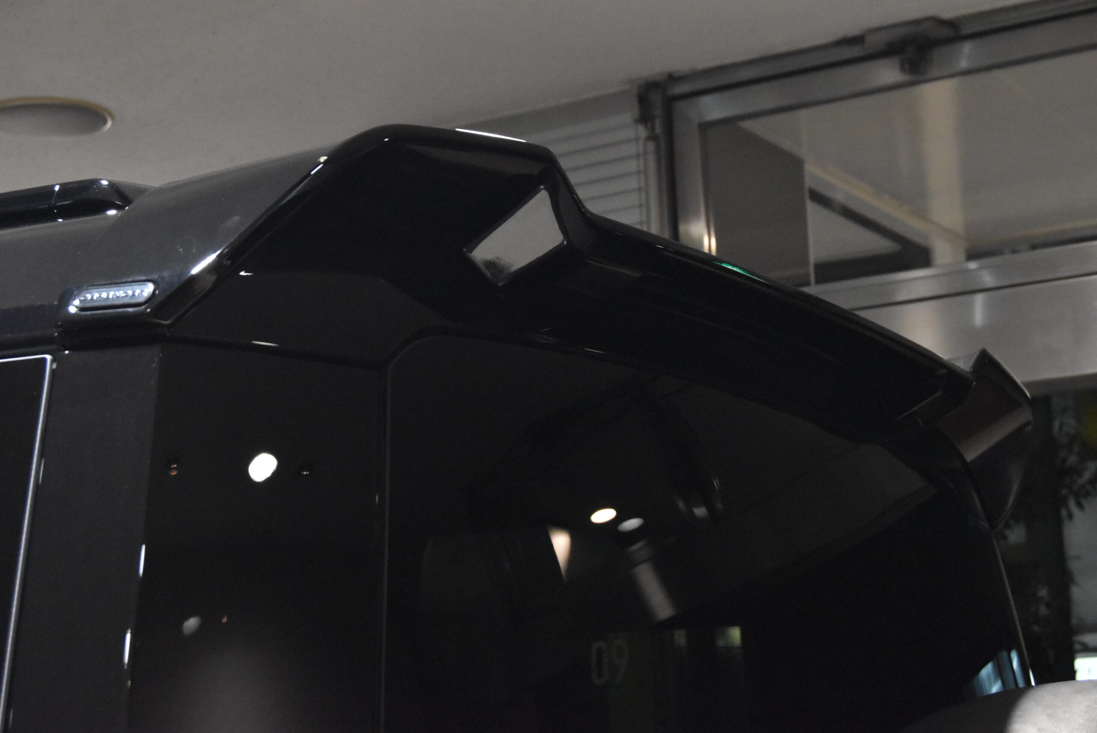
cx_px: 548
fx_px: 2104
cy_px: 366
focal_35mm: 69
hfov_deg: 29.2
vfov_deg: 19.8
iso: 6400
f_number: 8
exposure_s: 1/40
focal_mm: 46
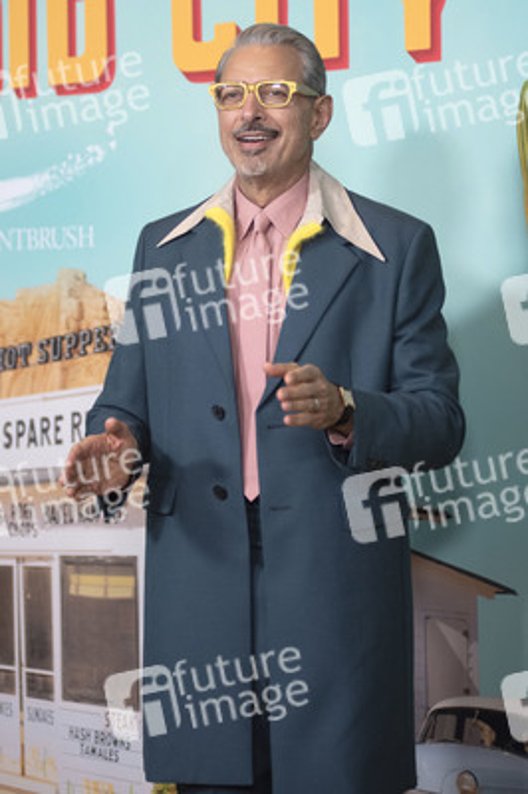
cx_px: 264
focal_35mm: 80
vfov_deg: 25.4
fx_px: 1763
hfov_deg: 17.0
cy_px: 397
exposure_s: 1/640
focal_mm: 80
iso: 1600
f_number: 2.8
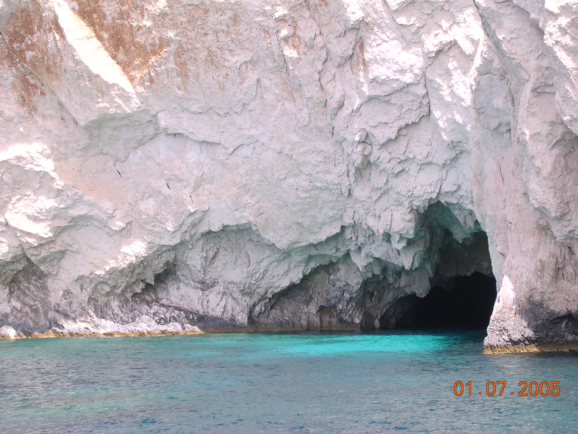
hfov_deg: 17.1
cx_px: 289
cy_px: 217
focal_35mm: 115
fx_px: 1920
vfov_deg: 12.9
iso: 141
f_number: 4.9
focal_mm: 17.4
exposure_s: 1/214
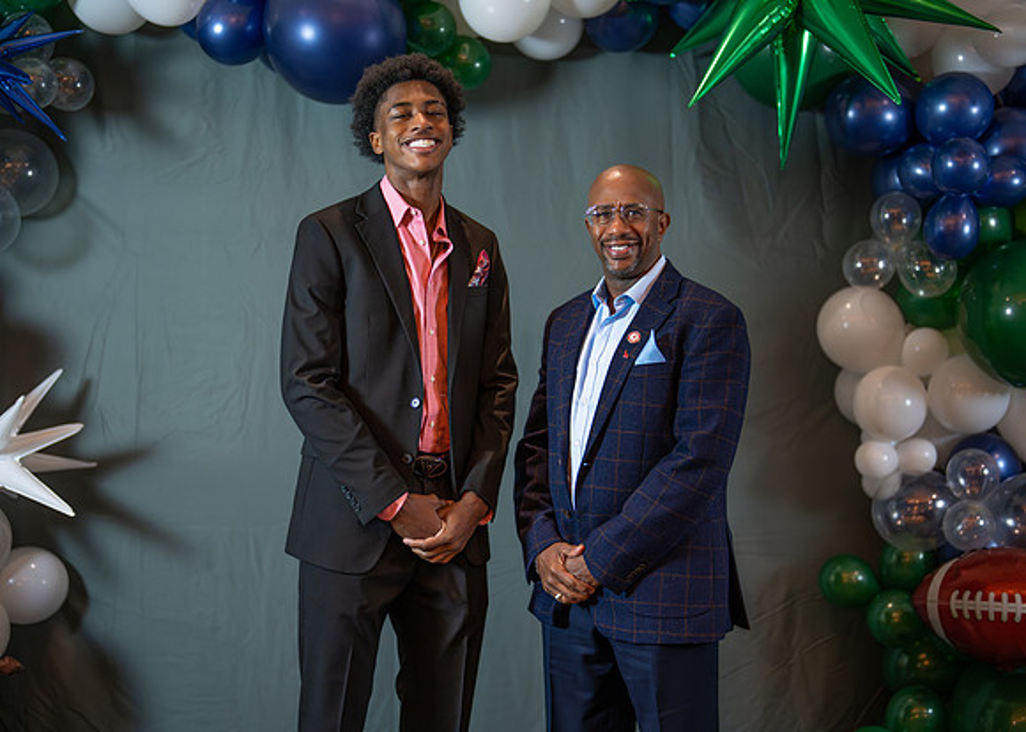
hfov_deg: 35.8
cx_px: 531
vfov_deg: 26.0
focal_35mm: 54
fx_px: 1588
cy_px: 374
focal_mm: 50
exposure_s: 1/320
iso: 1000
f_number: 1.2
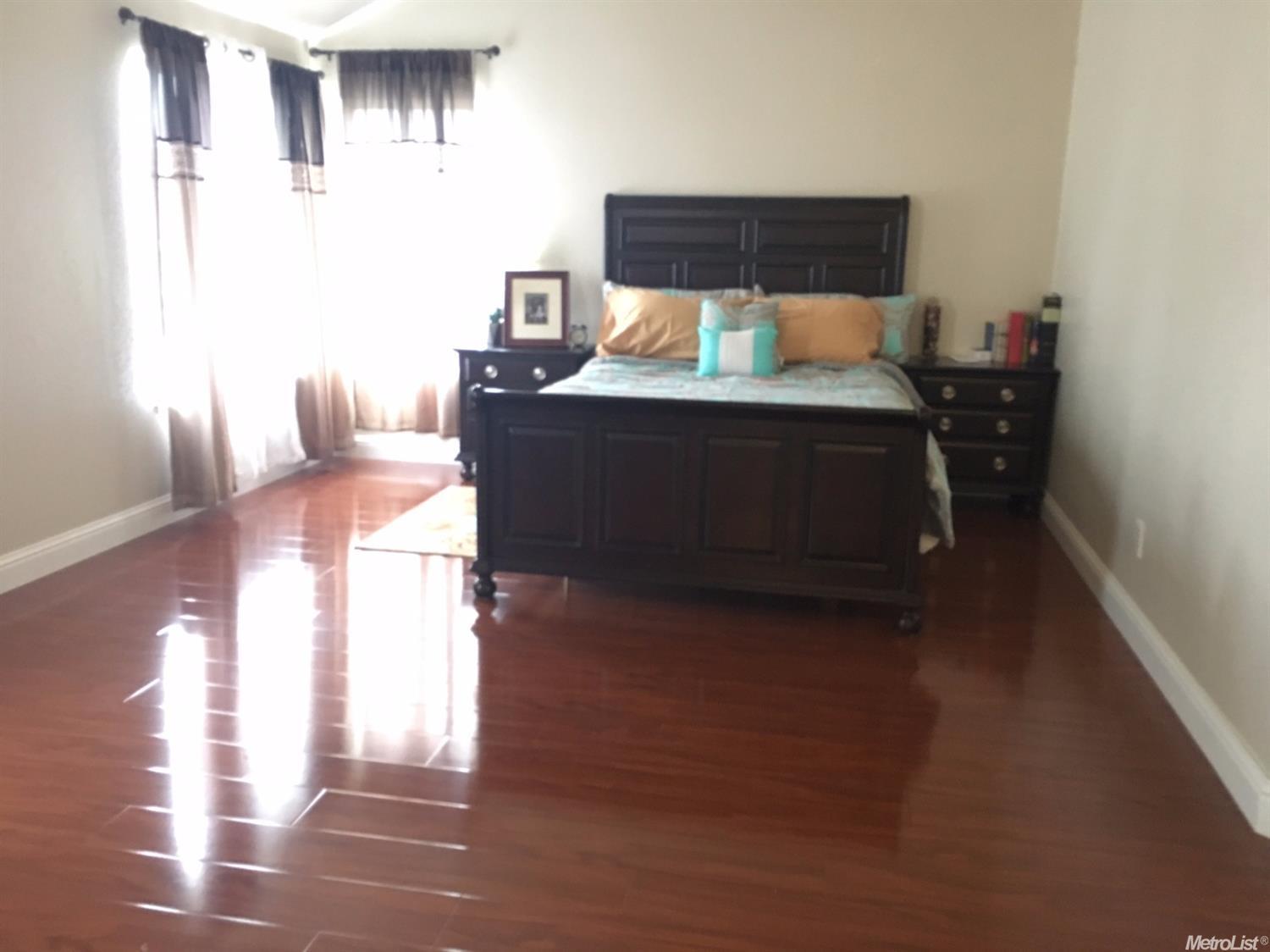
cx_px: 635
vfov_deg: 48.2
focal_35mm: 29
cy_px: 476
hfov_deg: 61.7
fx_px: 1064
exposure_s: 1/4
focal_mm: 4.15
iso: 80
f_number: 2.2
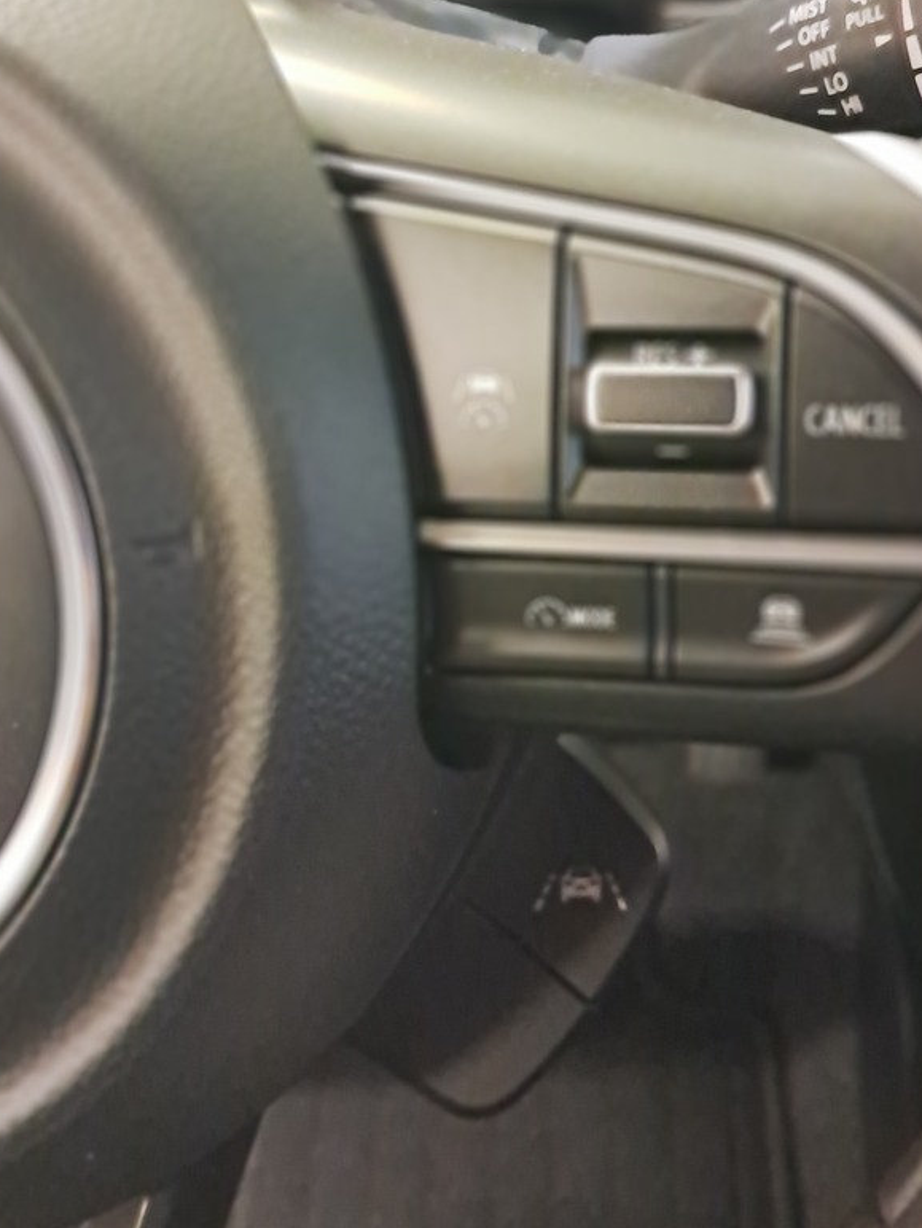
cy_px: 438
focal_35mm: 42
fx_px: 1490
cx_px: 514
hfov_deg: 34.3
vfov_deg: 44.3
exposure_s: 1/20
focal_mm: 4
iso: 1600
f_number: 1.8
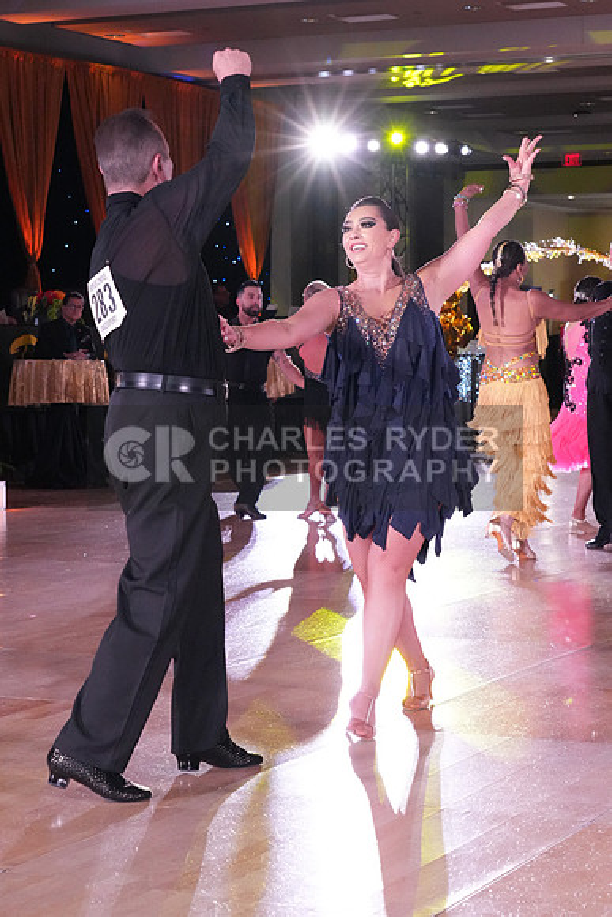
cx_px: 306
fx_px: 2064
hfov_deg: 16.9
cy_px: 458
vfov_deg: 25.1
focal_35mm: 81
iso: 6400
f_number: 7.1
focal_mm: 54
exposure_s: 1/250
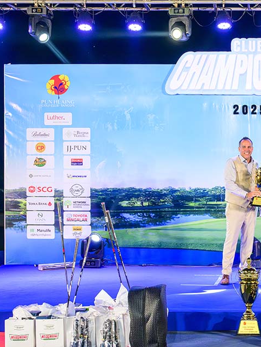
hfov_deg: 32.2
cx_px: 247
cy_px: 173
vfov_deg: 44.8
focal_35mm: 42
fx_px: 422
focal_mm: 29
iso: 2800
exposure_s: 1/250
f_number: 6.3
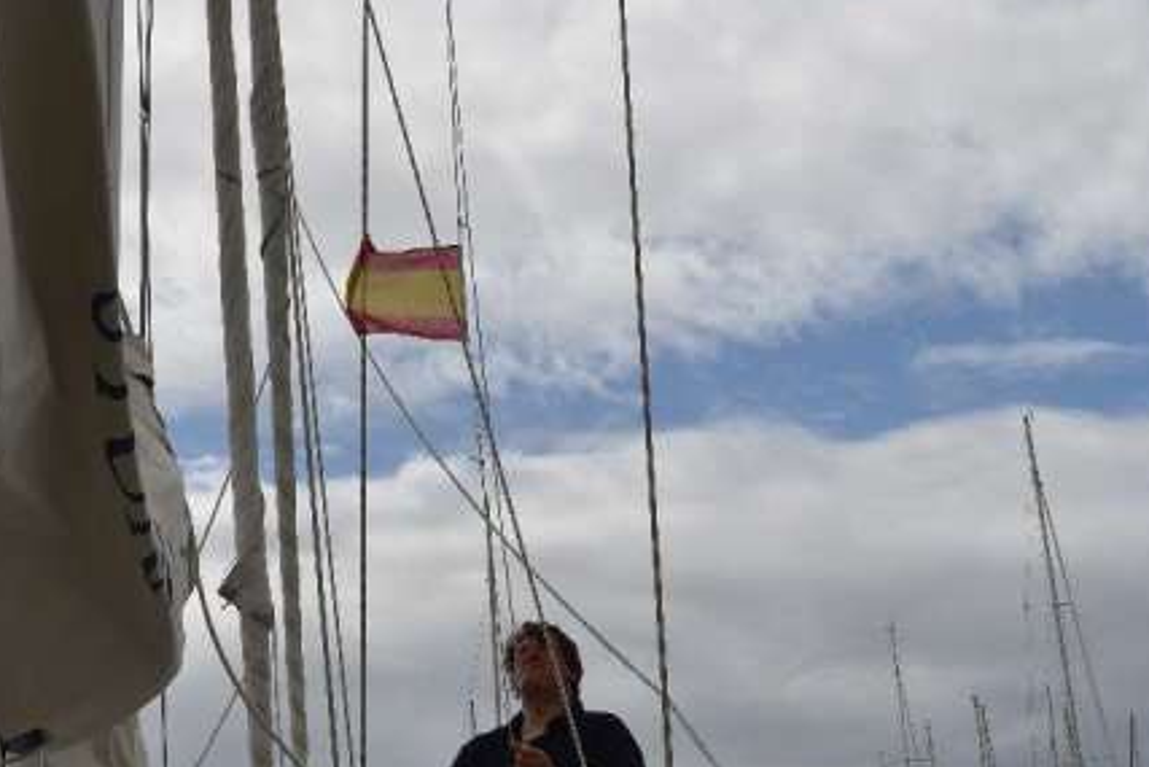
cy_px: 565
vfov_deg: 22.5
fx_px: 1916
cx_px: 716
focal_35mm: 60
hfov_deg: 33.2
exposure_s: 1/800
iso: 125
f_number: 9
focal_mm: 32
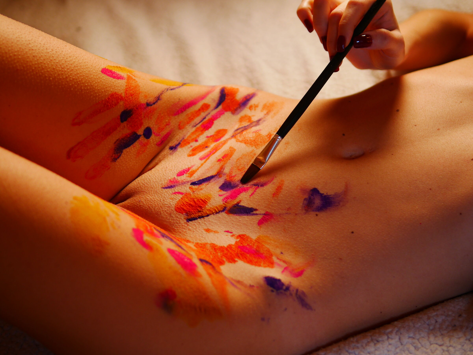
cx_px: 236
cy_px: 178
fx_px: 820
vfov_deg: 24.4
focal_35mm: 60
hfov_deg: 32.2
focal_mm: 30
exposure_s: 1/60
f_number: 1.4
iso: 320
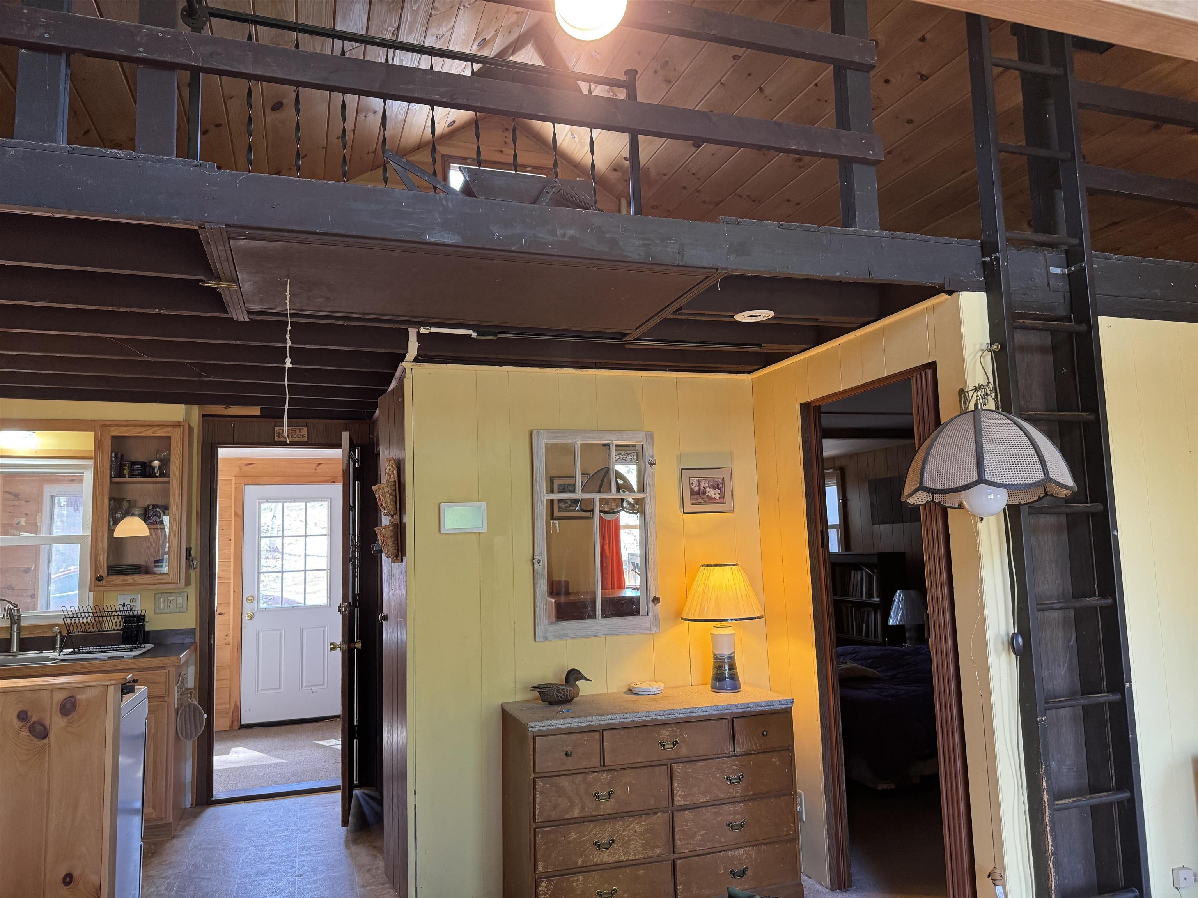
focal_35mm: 24
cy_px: 449
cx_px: 599
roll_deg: +2.1
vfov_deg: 56.8
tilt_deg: +6.8
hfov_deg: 71.6
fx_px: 831
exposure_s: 1/60
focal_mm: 6.76
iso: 250
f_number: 1.78
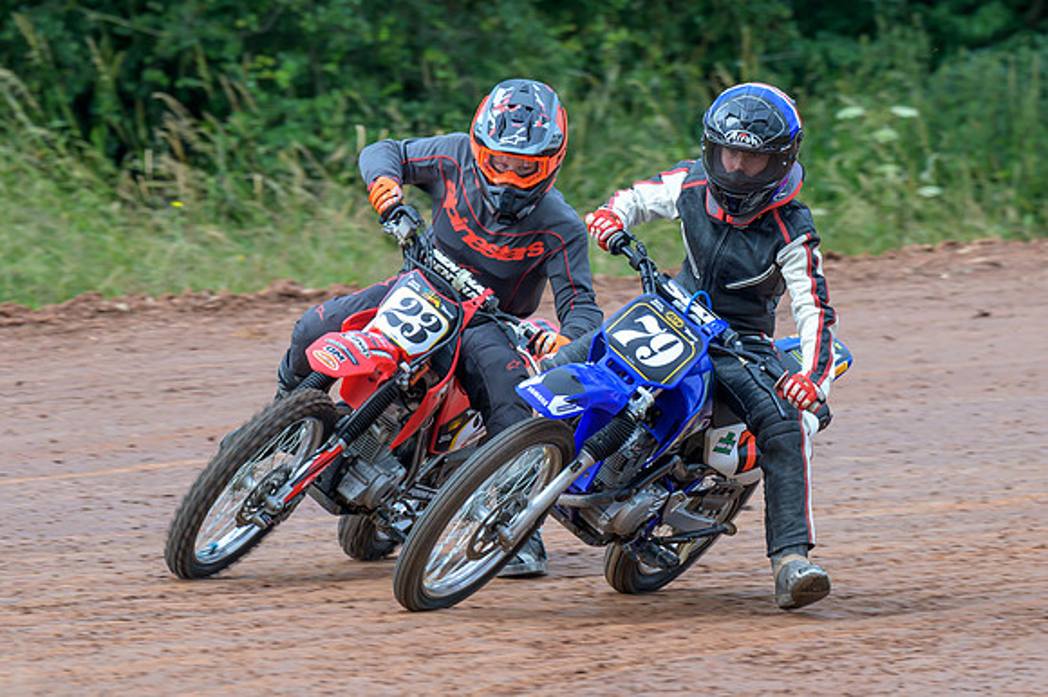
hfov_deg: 4.4
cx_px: 653
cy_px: 282
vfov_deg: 3.0
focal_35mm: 465
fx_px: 13534
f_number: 5
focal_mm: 200
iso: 100
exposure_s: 1/320
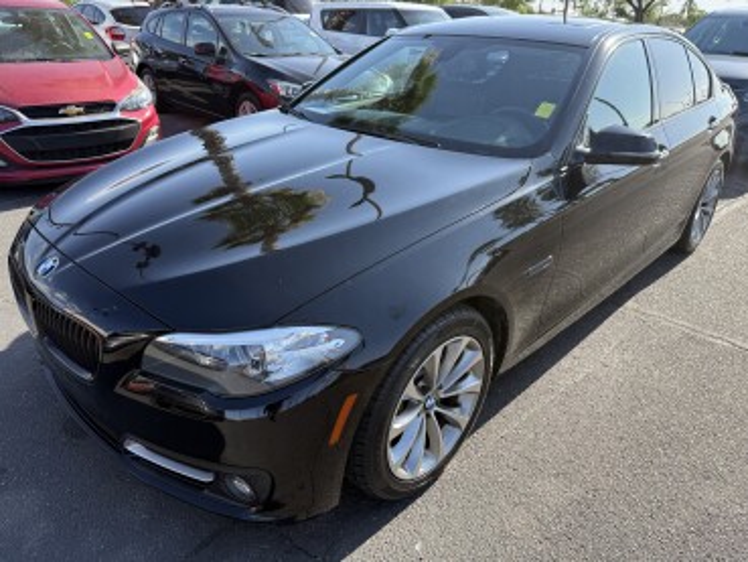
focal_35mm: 24
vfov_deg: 56.8
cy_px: 281
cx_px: 374
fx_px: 519
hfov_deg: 71.6
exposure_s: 1/1139
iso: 80
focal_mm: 6.76
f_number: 1.78
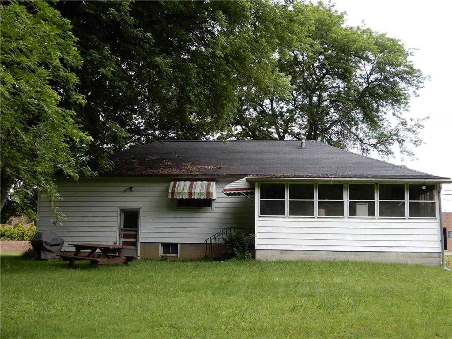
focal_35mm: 45
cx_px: 226
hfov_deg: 42.1
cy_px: 170
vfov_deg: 32.2
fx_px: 588
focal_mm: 8
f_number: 4
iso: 80
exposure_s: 1/50
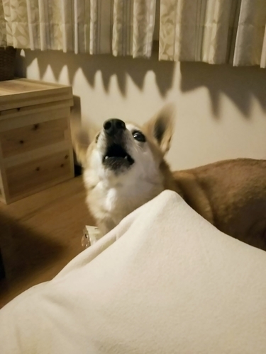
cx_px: 133
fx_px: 307
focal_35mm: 30
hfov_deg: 46.8
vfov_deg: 60.0
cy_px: 177
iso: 640
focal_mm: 4
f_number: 2.2
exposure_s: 1/24
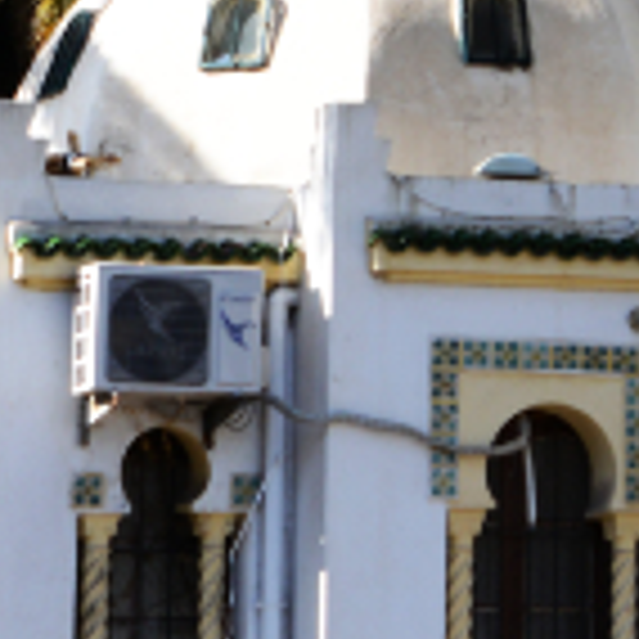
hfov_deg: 5.1
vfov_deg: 5.2
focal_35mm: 336
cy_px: -434
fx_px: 7017
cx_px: 1260
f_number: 6.3
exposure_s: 1/320
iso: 250
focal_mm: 56
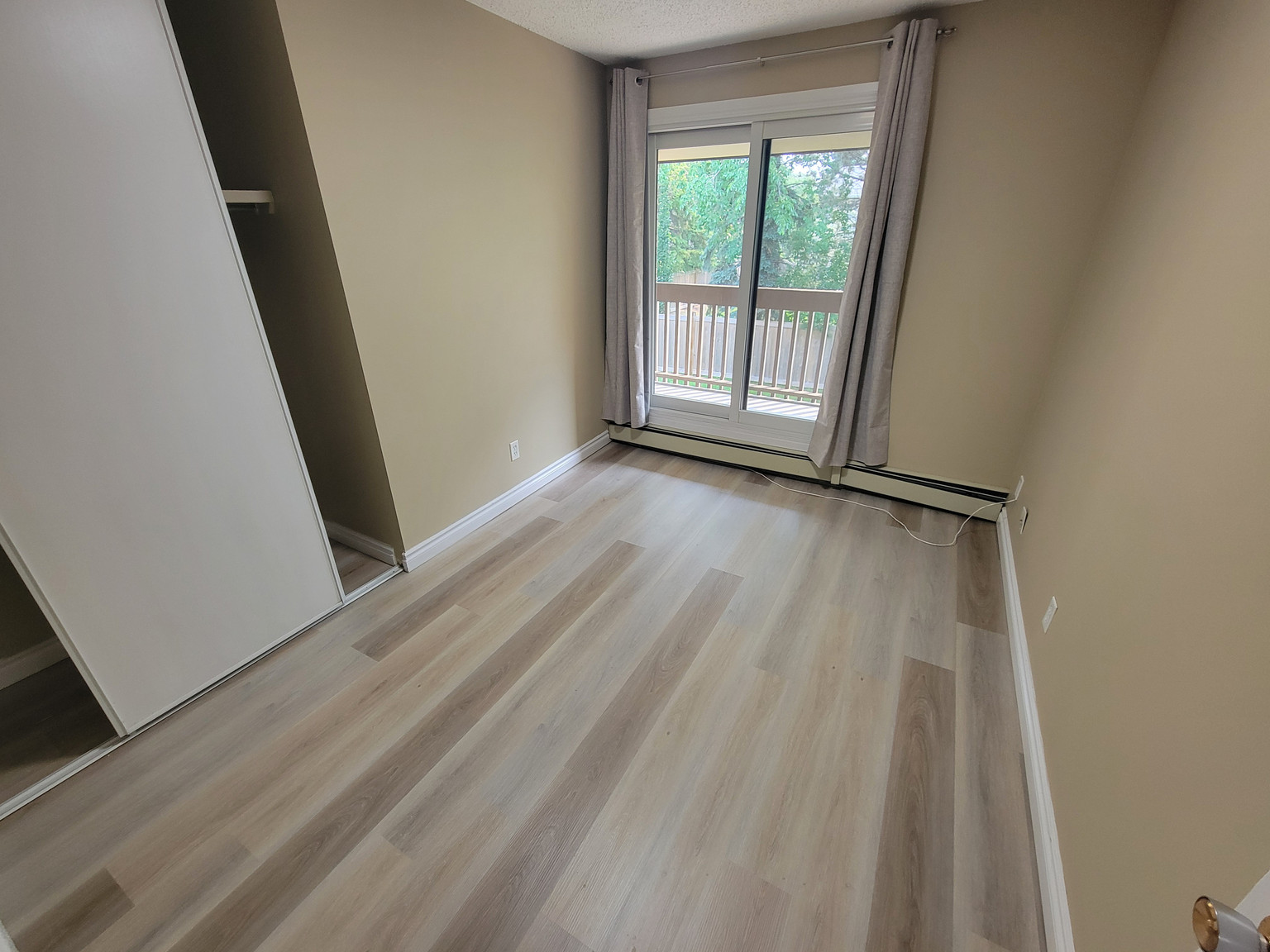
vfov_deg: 89.9
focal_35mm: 13
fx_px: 477
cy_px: 476
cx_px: 635
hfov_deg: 106.2
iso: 160
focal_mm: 2.2
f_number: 2.2
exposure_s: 1/60
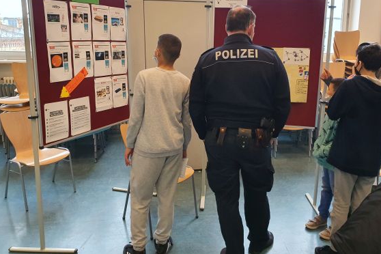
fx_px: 328
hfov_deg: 60.2
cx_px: 205
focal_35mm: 31
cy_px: 93
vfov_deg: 42.0
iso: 320
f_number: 2.4
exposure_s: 1/100
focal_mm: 4.32
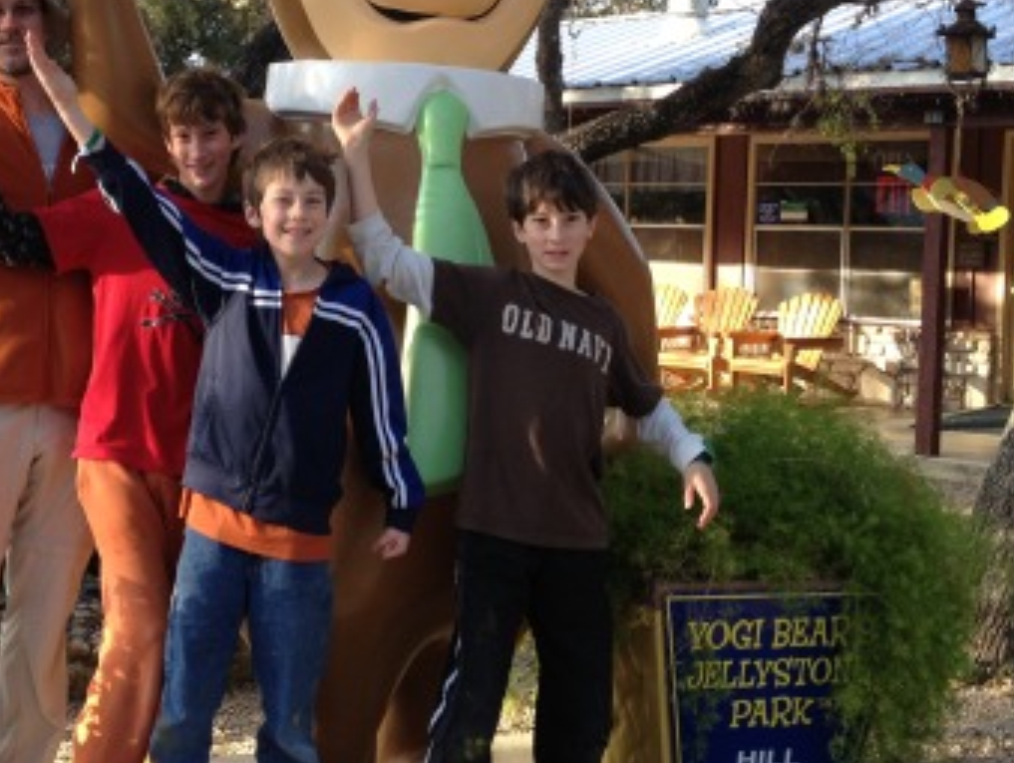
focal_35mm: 66
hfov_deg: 29.3
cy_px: 296
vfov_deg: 22.3
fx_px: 1935
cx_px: 401
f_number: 2.4
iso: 50
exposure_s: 1/151
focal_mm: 4.28
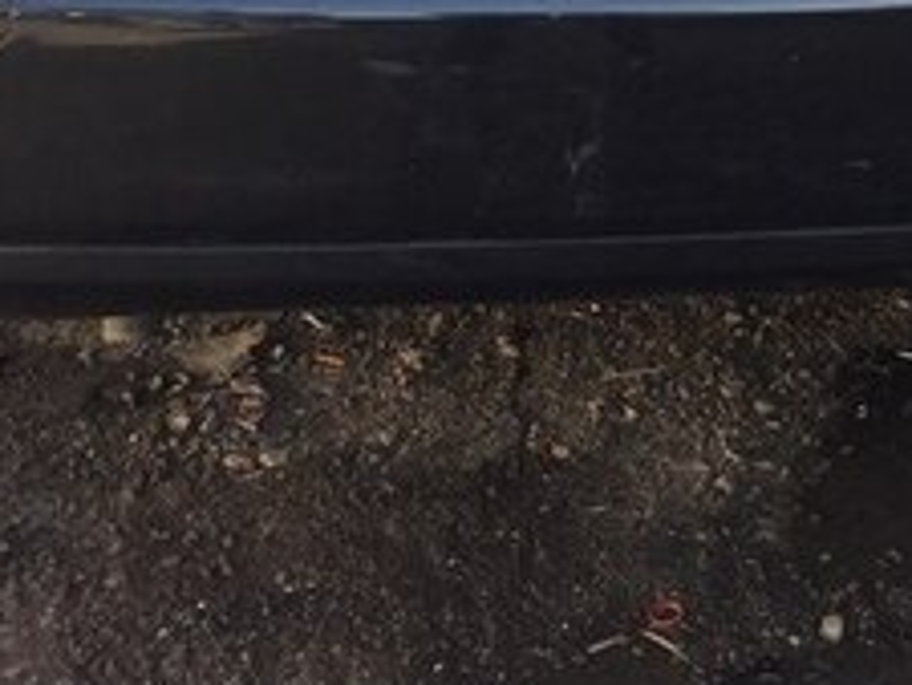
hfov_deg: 22.4
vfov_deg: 16.2
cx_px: 839
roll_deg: -0.4
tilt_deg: -16.4
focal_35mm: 85
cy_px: -265
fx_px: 2241
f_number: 2.2
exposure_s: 1/316
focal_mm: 4.15
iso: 32
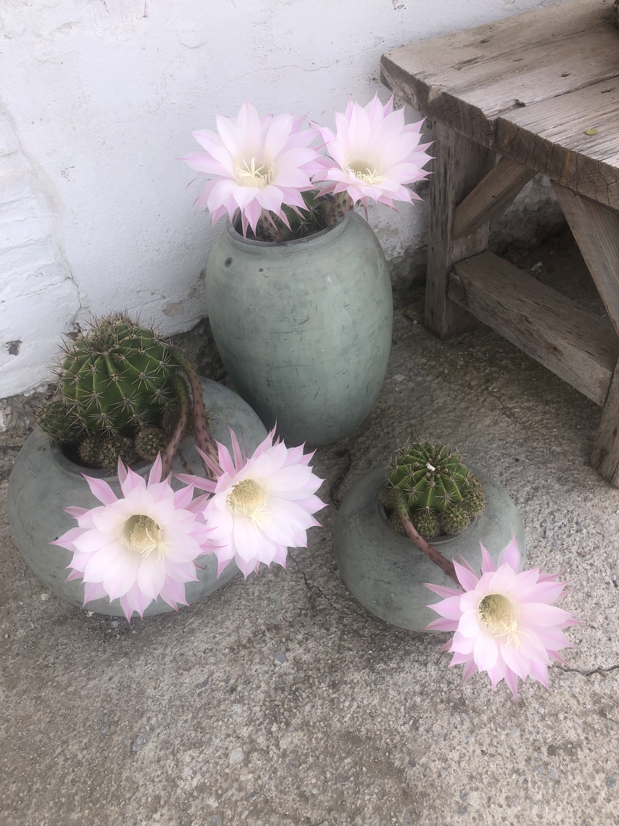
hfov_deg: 49.7
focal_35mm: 28
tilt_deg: -44.0
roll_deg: +9.9
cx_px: 310
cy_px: 413
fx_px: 668
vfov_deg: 63.4
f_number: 1.8
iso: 20
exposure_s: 1/585
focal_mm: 3.99
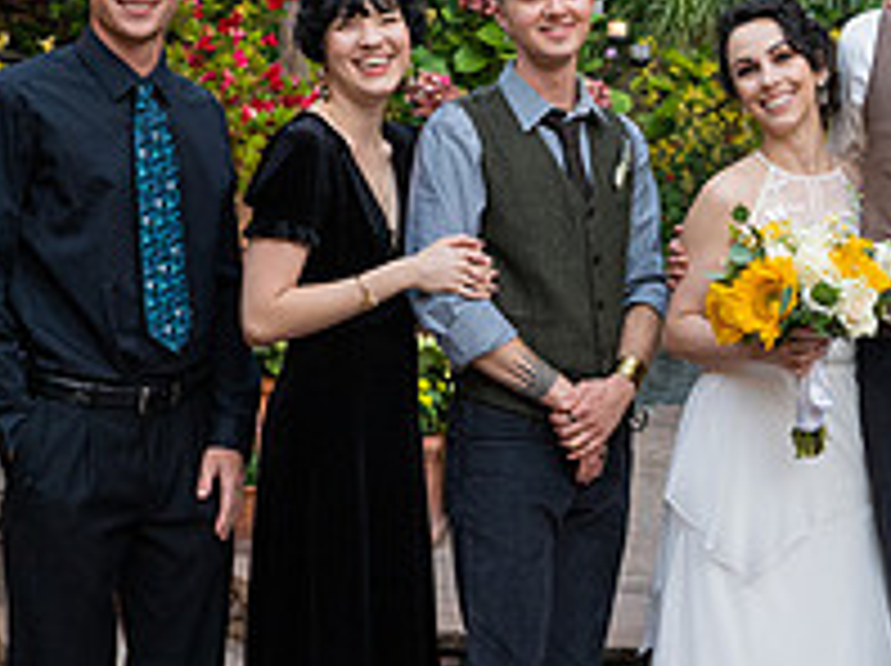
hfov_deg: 23.7
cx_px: 878
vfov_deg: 18.6
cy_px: 295
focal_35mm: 79
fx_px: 2031
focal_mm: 28
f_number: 3.2
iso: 500
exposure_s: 1/250
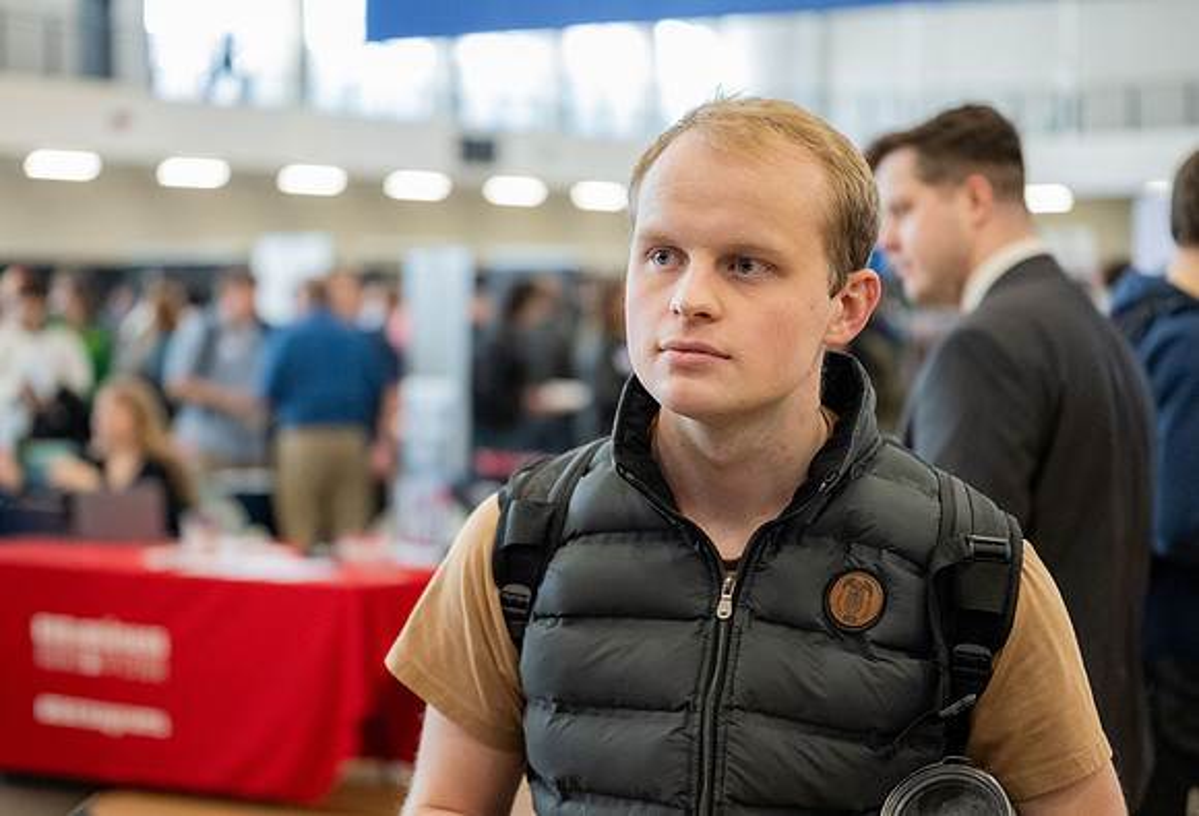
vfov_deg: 17.0
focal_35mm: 81
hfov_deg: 24.8
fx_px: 2729
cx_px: 536
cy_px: 447
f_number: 2.8
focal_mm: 70
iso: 2500
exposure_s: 1/400
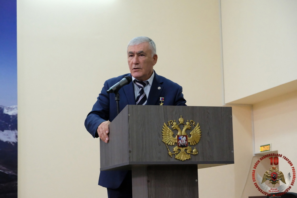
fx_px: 685
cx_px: 148
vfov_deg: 16.5
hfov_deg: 24.5
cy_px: 99
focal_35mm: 83
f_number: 5.6
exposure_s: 1/300
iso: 12800
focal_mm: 55
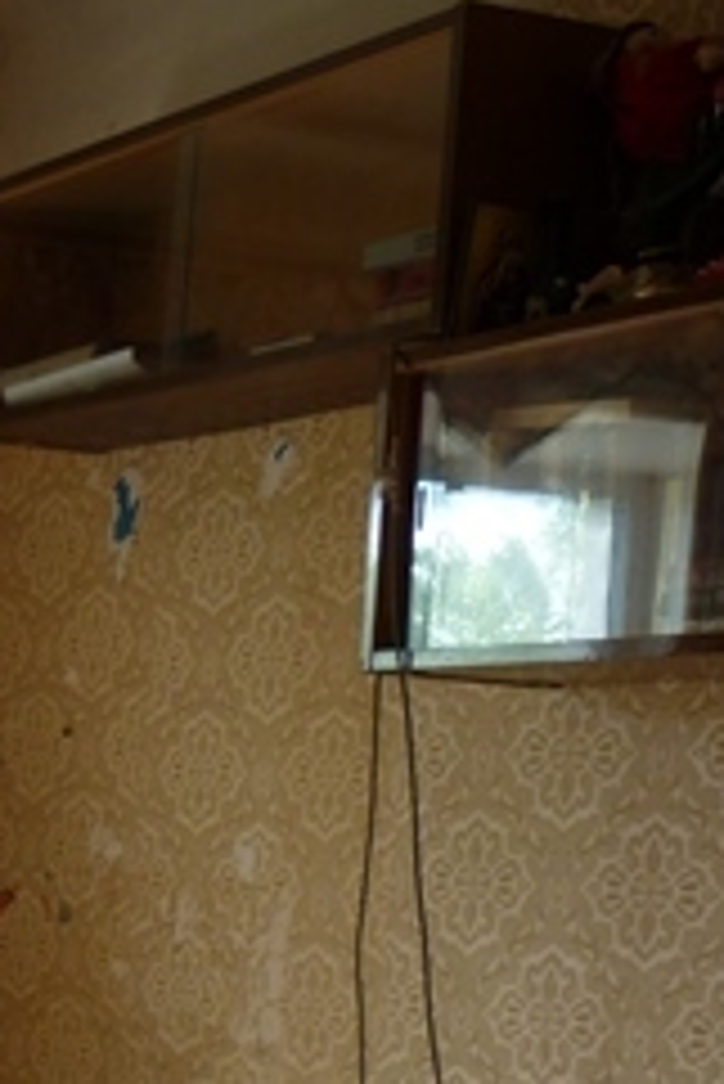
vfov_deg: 21.9
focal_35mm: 91
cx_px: -639
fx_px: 2741
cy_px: 967
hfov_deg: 13.3
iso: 80
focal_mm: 5.5
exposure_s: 1/50
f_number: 2.8
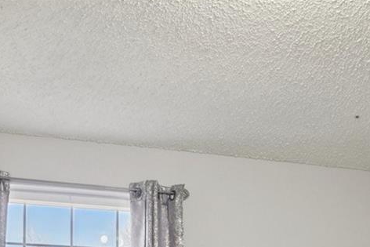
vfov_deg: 18.5
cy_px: 413
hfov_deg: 32.8
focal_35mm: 61
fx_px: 627
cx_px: 212
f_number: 8
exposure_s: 1/25
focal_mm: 12
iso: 400
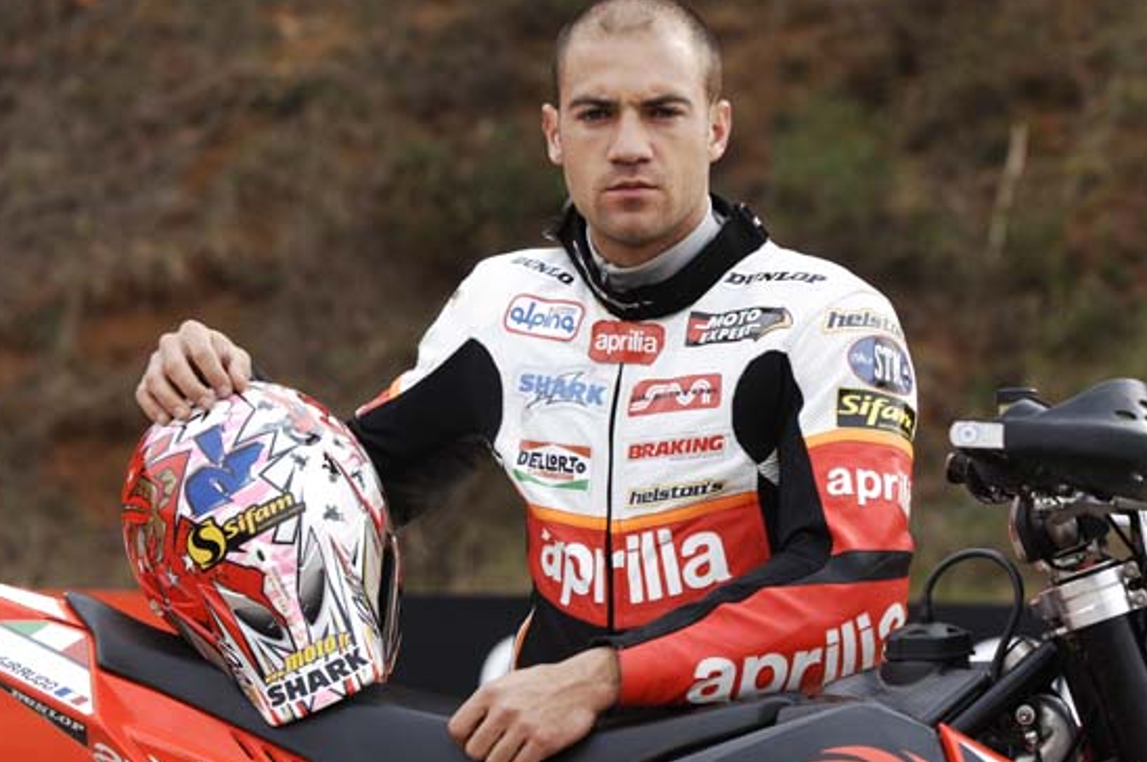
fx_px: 5491
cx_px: 565
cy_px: 390
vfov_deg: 7.9
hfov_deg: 11.9
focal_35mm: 173
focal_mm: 105
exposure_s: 1/200
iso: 100
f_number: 4.5
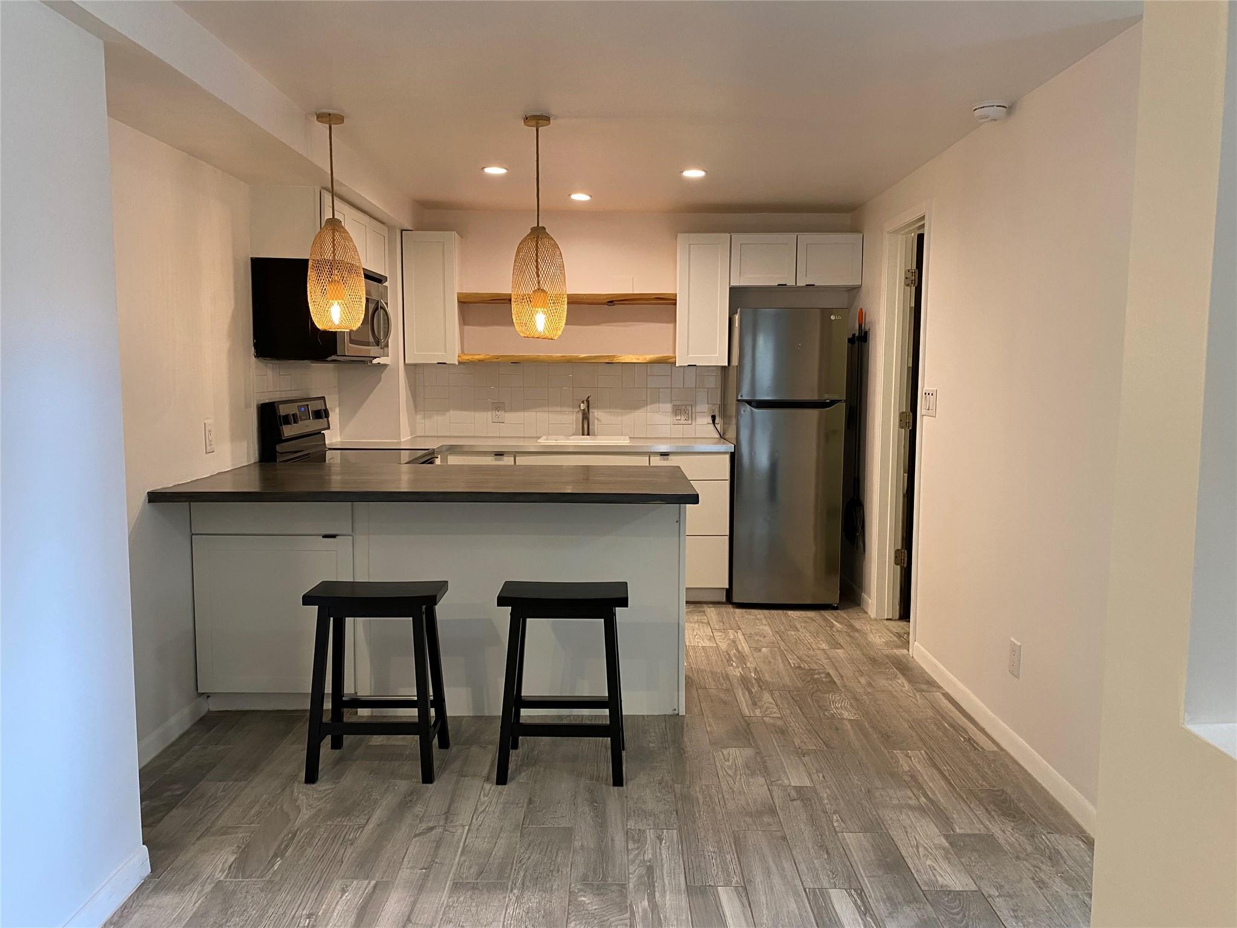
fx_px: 929
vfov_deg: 53.1
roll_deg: -0.4
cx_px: 618
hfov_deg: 67.3
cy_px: 464
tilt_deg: -6.3
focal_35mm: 26
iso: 160
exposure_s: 1/60
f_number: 1.8
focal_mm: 4.25
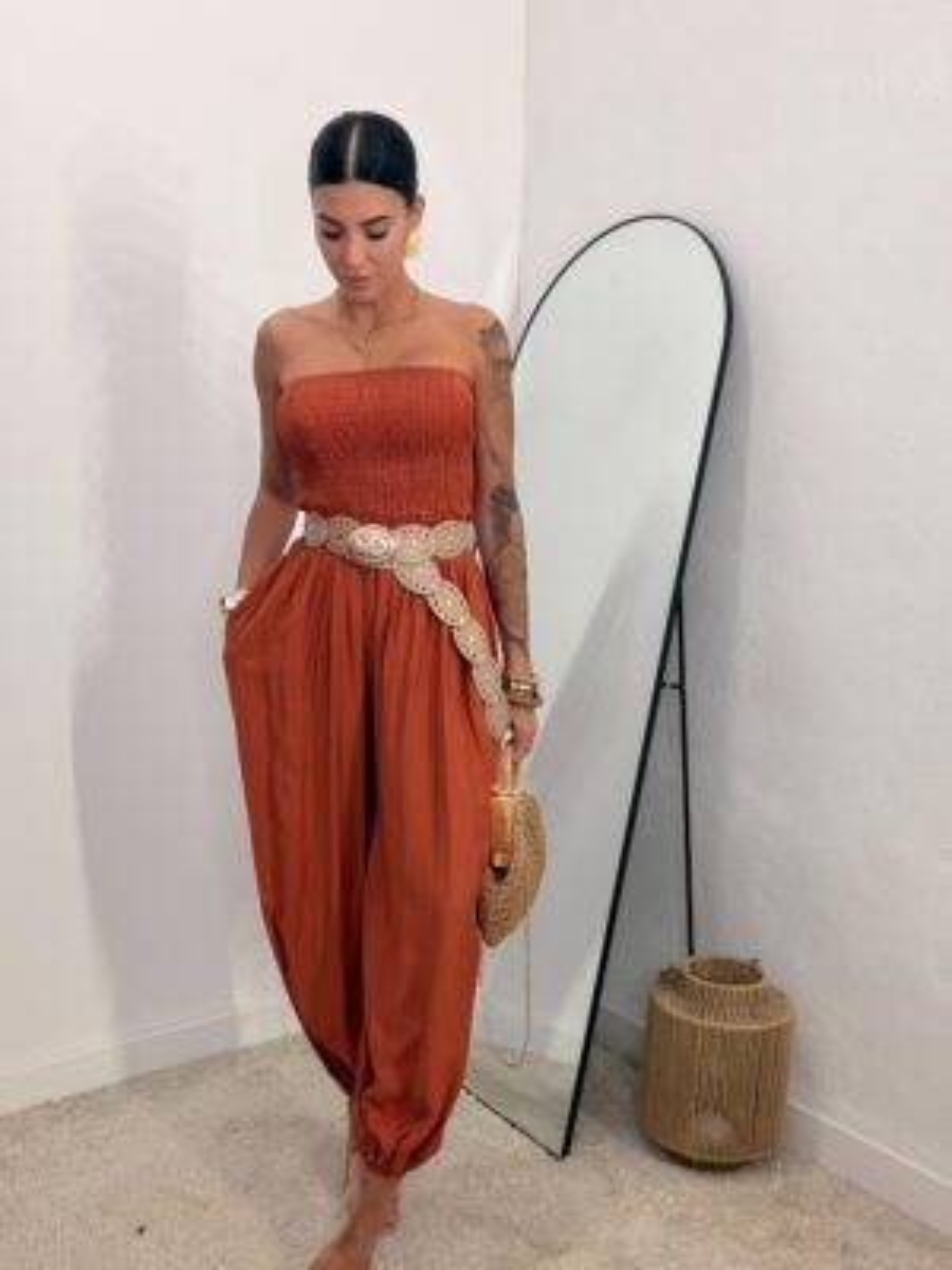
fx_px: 1100
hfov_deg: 46.8
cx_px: 476
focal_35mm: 30
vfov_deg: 60.0
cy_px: 635
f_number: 1.9
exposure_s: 1/79
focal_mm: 2.71
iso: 50
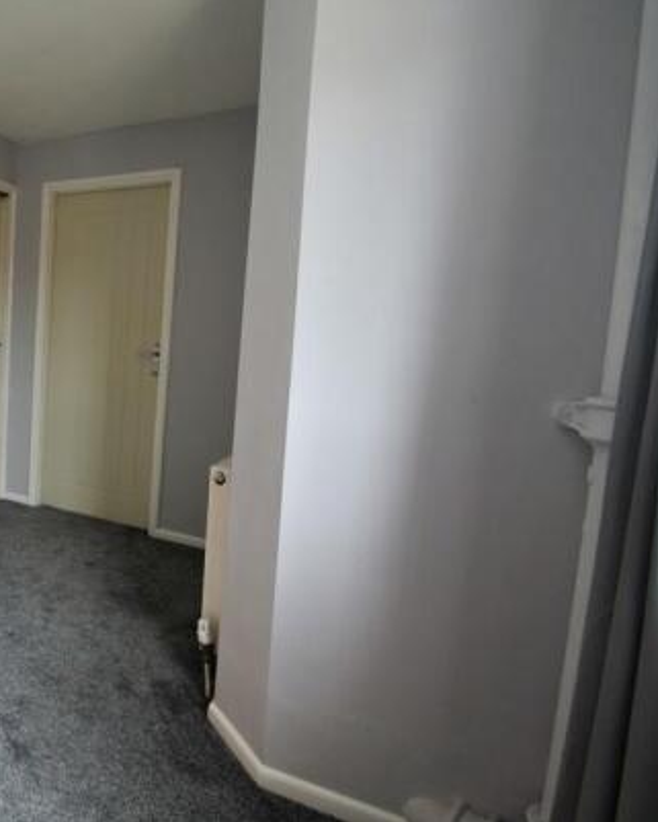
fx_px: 560
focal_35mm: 23
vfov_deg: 72.4
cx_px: 7
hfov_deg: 50.0
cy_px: 376
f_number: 5
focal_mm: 10
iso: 100
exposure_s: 1/10
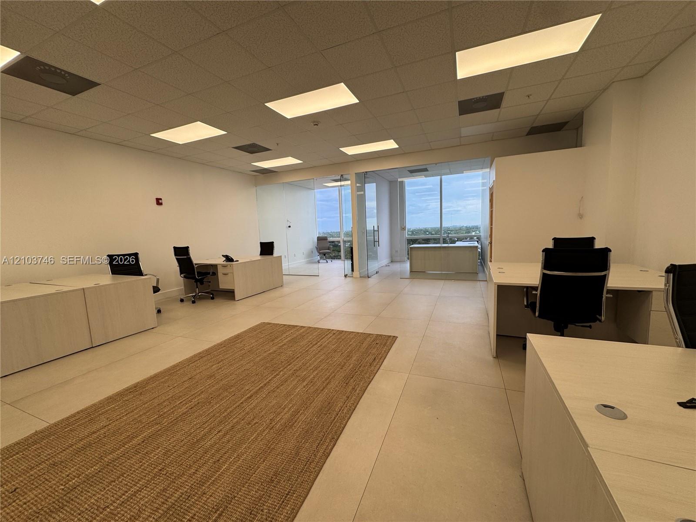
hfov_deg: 102.1
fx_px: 281
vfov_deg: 85.7
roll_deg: +1.7
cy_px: 261
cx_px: 348
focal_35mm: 14
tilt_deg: -7.0
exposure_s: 1/122
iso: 40
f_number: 2.2
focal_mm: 2.22
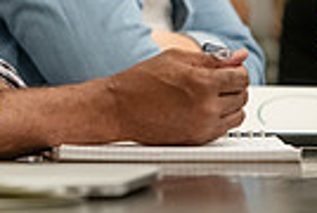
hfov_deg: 3.3
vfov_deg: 2.2
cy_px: -169
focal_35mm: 626
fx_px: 5525
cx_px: -213
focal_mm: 145
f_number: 2.8
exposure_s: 1/200
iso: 1600
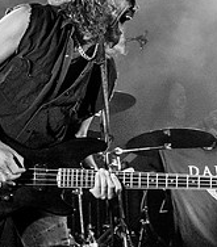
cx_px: 68
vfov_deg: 18.0
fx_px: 775
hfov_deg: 15.9
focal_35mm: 102
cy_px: 67
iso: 1600
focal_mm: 17
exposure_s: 1/100
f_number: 2.8
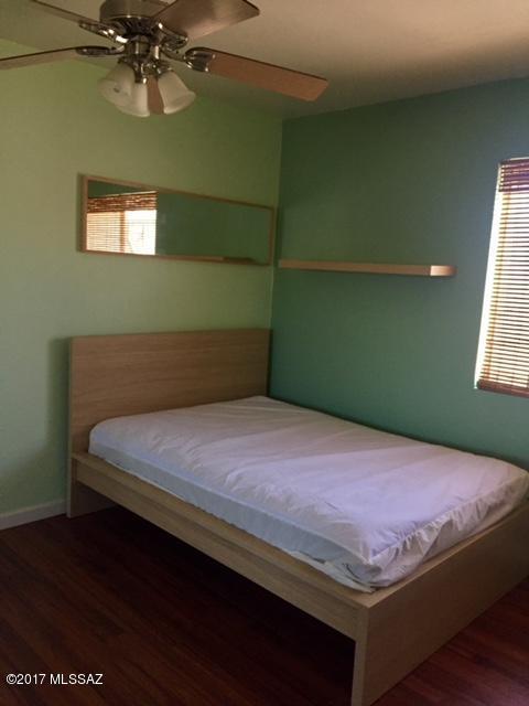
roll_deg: -3.8
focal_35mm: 29
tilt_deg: -9.1
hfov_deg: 48.2
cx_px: 264
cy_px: 353
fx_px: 591
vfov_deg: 61.7
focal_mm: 4.15
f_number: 2.2
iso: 125
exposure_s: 1/30
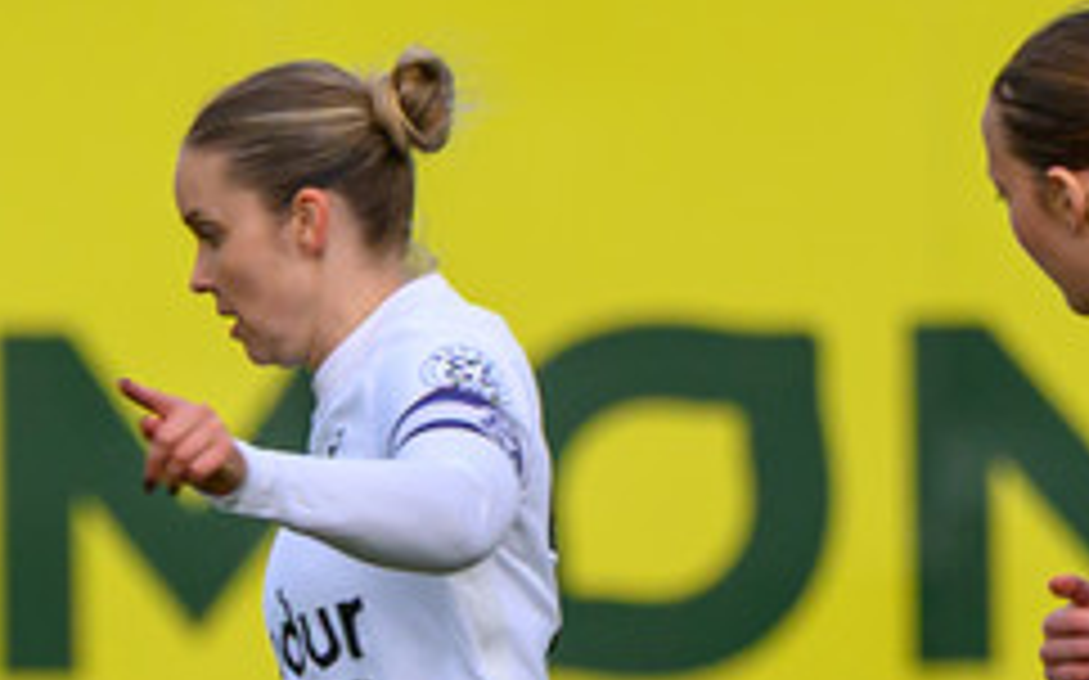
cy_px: 856
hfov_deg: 0.8
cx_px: 601
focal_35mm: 2508
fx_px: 74400
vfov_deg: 0.5
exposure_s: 1/1000
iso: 640
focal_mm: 490
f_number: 6.3
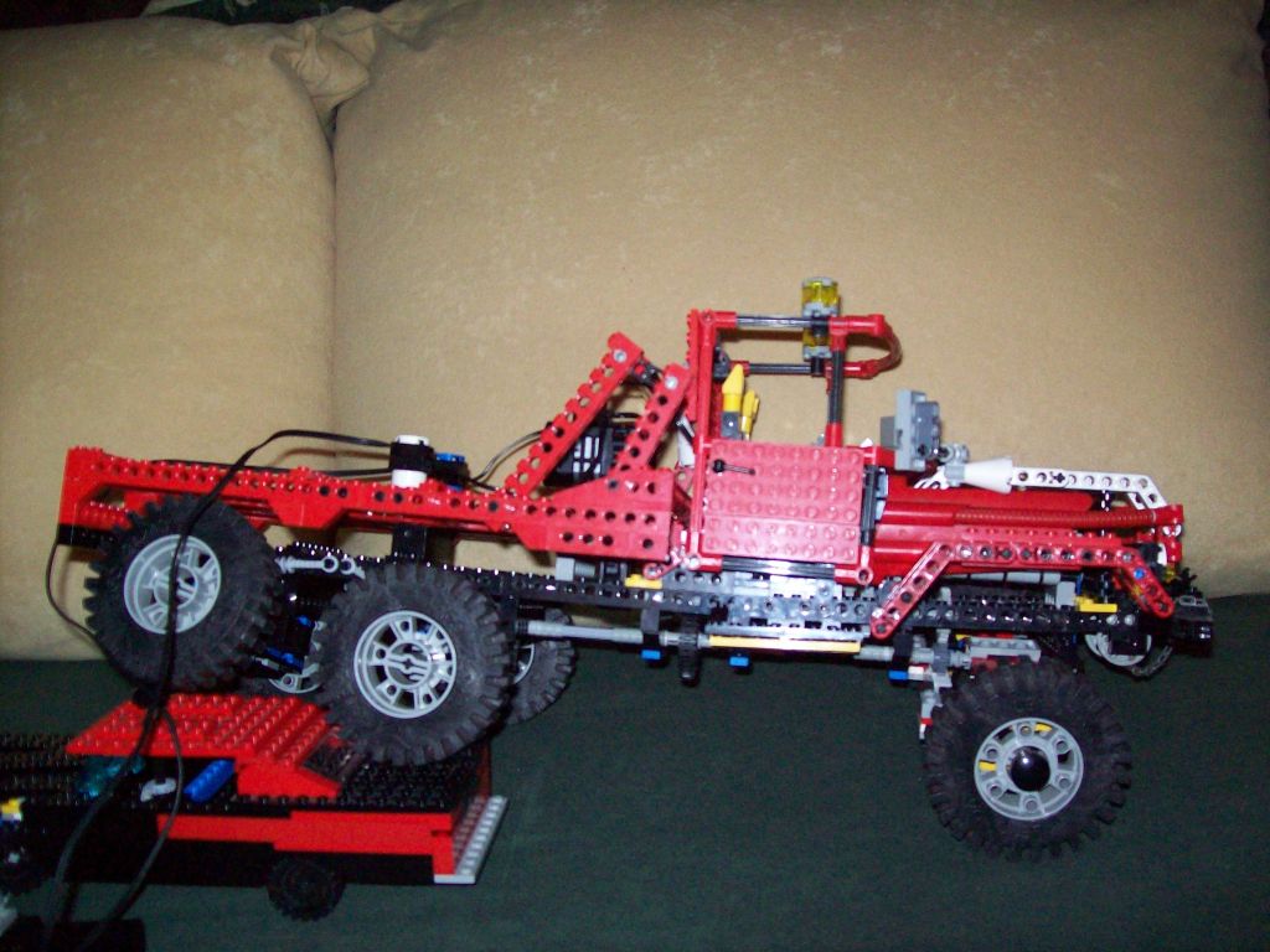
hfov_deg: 51.4
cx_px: 635
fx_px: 1321
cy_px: 476
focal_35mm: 36
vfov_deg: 39.7
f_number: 2.7
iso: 200
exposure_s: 1/64
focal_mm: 6
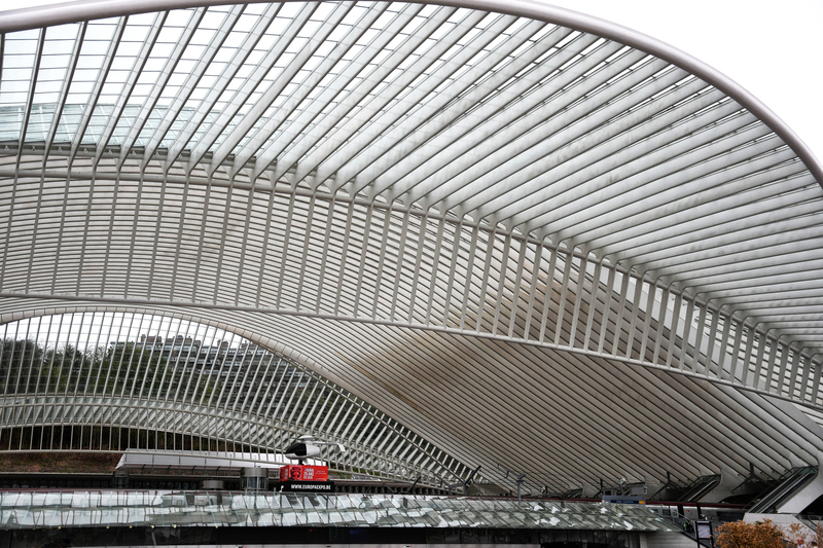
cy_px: 274
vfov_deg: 34.2
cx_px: 412
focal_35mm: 39
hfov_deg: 49.6
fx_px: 891
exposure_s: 1/500
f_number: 4
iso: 100
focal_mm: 26
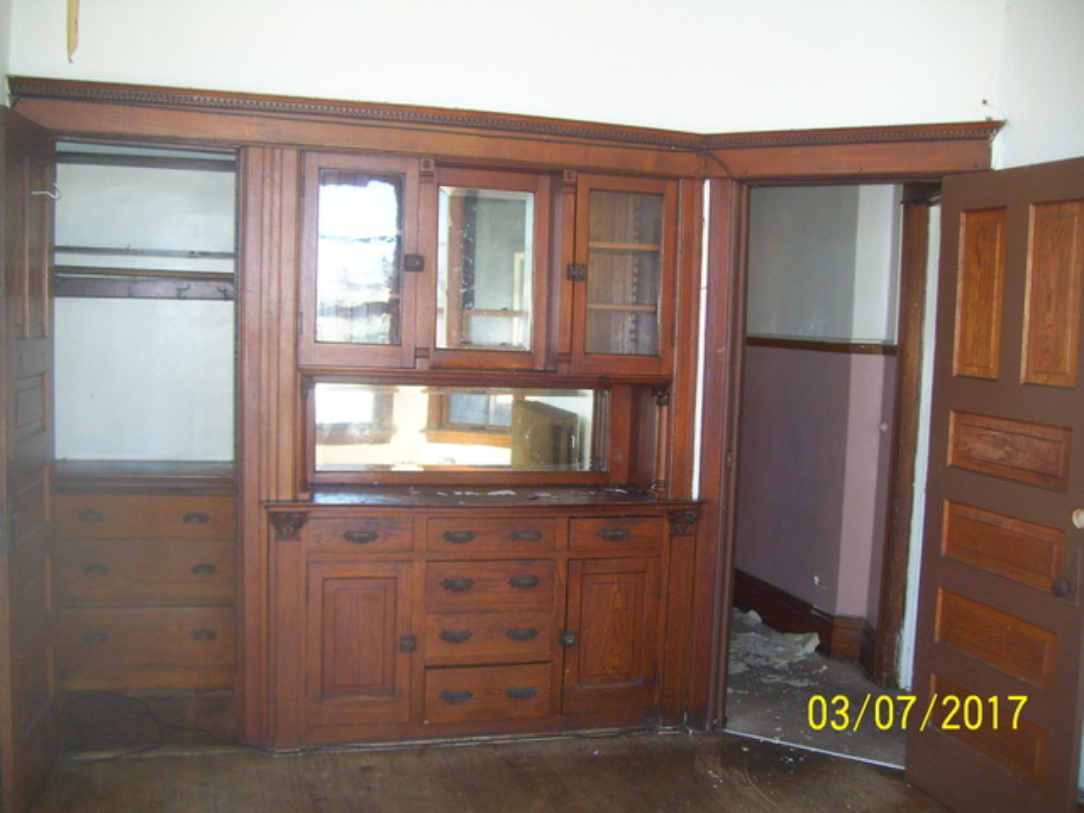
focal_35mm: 36
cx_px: 542
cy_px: 406
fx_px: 1127
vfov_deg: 39.7
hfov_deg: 51.4
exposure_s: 1/60
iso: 200
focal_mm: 6
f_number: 2.7
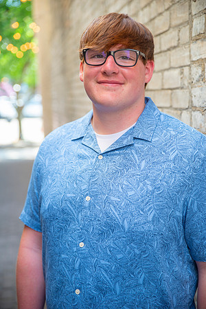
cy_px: 154
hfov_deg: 23.4
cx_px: 103
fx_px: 498
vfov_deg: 34.5
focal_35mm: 58
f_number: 2.8
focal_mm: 58
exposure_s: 1/125
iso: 160
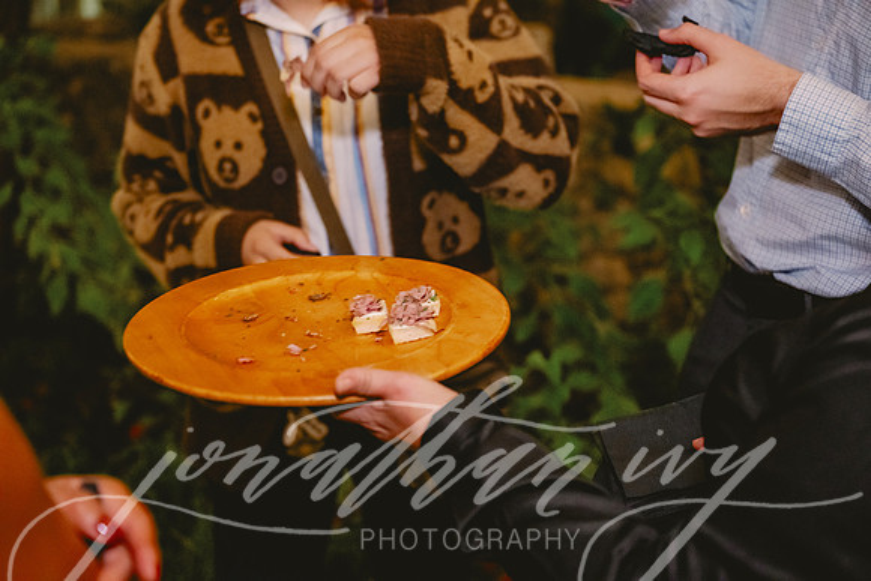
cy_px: 290
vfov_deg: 25.5
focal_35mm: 53
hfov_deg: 37.5
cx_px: 436
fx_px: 1283
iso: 5000
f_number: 2.8
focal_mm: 53
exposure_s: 1/60
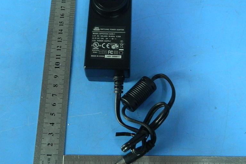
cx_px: 113
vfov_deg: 31.2
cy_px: 75
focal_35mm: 43
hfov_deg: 45.4
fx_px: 294
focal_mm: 5.6
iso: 400
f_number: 3.2
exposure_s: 1/25
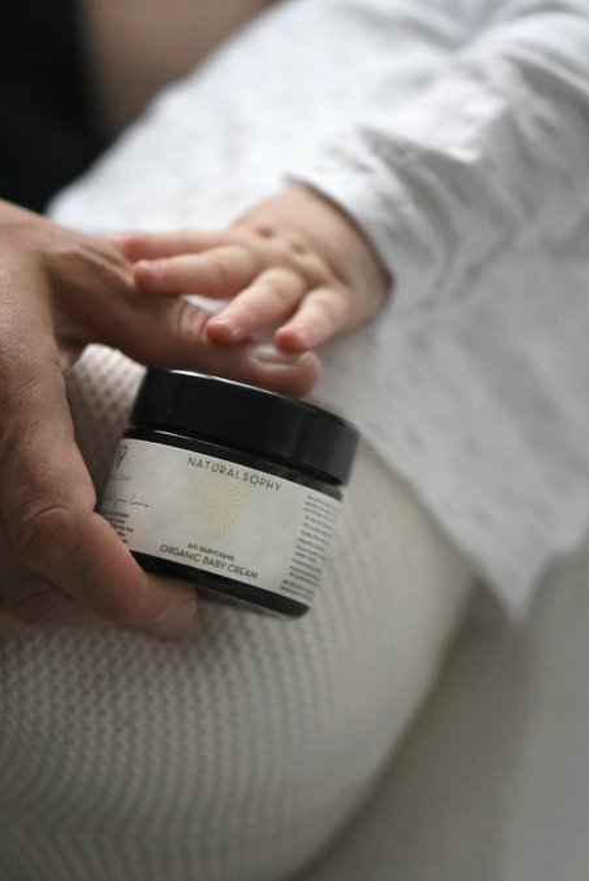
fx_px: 3063
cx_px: 307
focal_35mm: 125
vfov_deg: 16.4
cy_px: 482
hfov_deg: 11.0
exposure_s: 1/500
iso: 2500
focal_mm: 105
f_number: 3
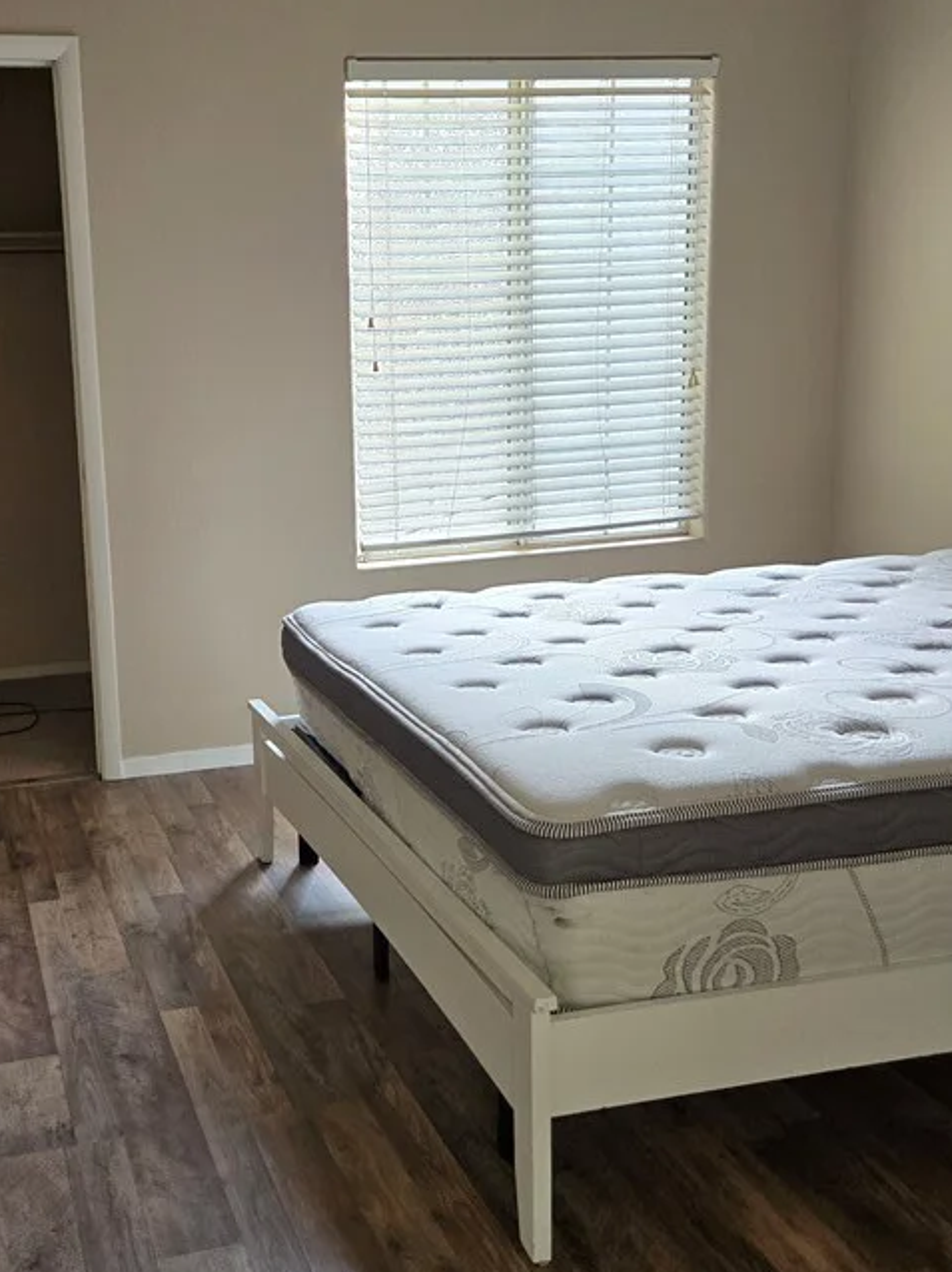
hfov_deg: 38.0
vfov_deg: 50.2
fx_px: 1358
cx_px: 277
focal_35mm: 37
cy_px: 631
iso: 160
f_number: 1.8
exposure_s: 1/120
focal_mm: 5.4
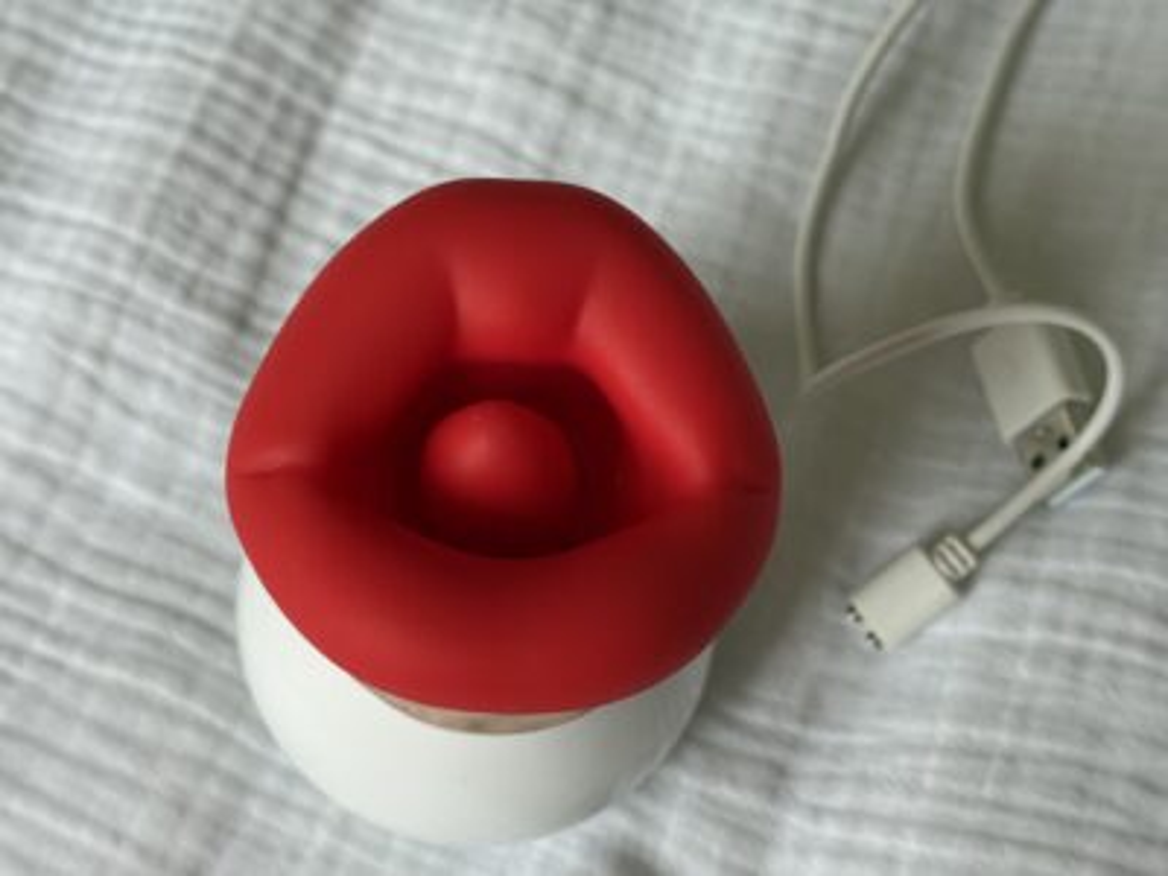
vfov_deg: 30.3
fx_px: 1620
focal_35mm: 48
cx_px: 584
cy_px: 438
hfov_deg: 39.7
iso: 125
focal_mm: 6.76
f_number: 1.78
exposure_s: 1/102
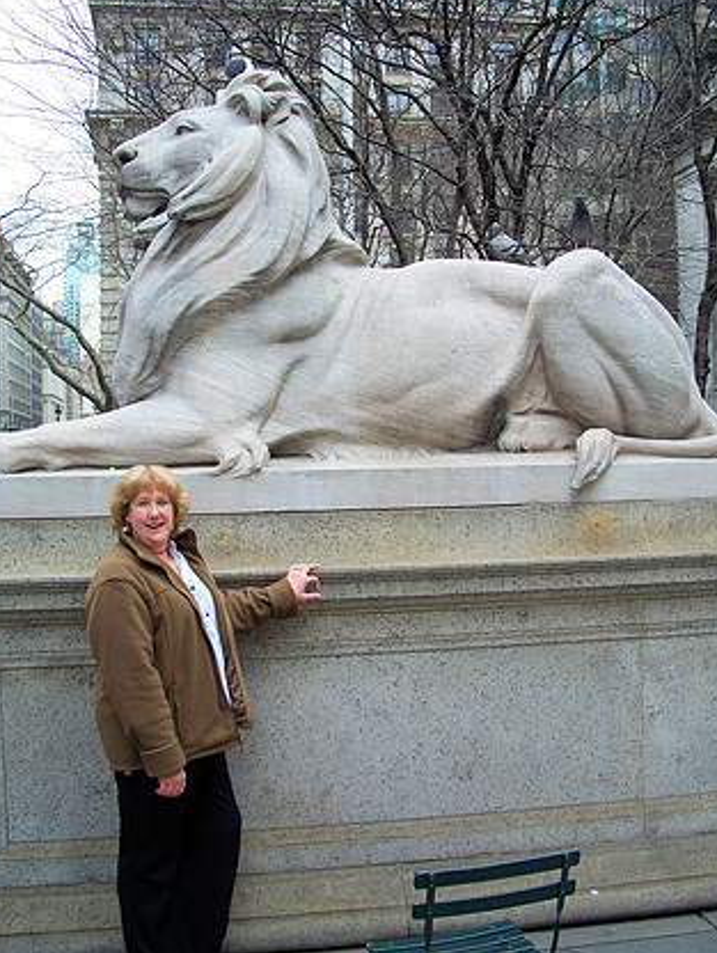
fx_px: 1102
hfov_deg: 36.0
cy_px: 449
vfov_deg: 46.7
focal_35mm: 40
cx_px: 362
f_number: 2.8
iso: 64
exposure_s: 1/250
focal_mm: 7.8
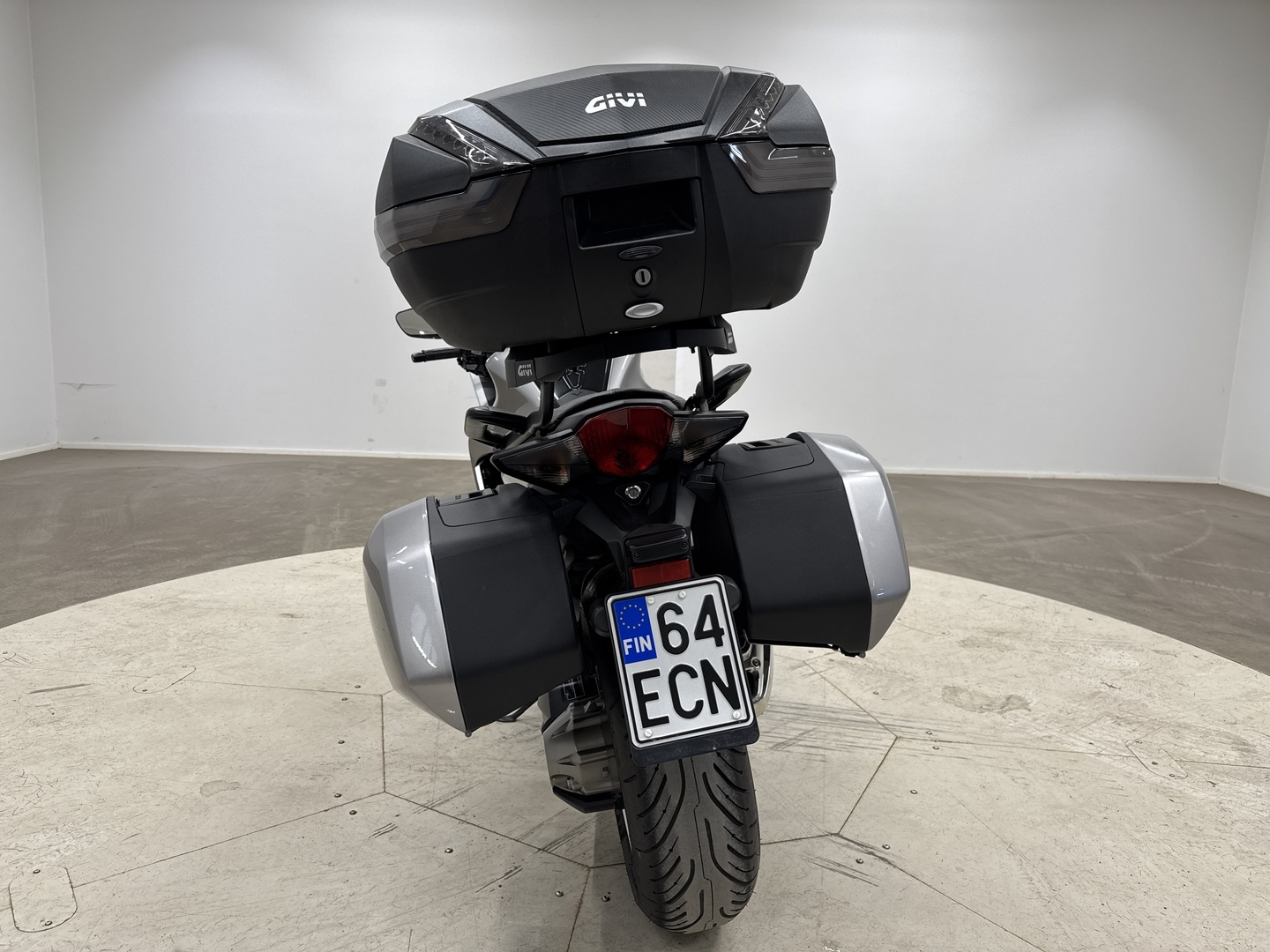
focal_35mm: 24
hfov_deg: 71.6
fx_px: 881
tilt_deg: -9.5
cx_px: 635
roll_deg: -2.2
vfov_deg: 56.8
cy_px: 476
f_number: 1.78
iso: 80
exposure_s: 1/100
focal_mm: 6.76
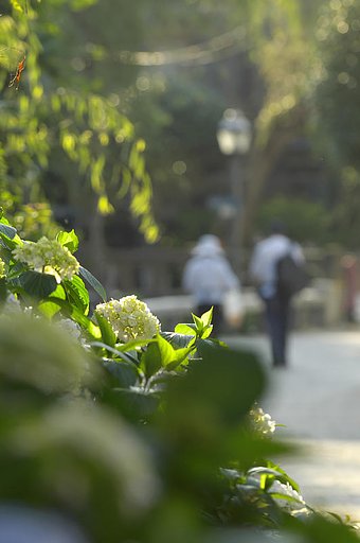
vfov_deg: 7.2
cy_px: 272
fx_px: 4286
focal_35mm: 285
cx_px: 180
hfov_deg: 4.8
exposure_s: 1/250
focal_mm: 190
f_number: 5
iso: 200
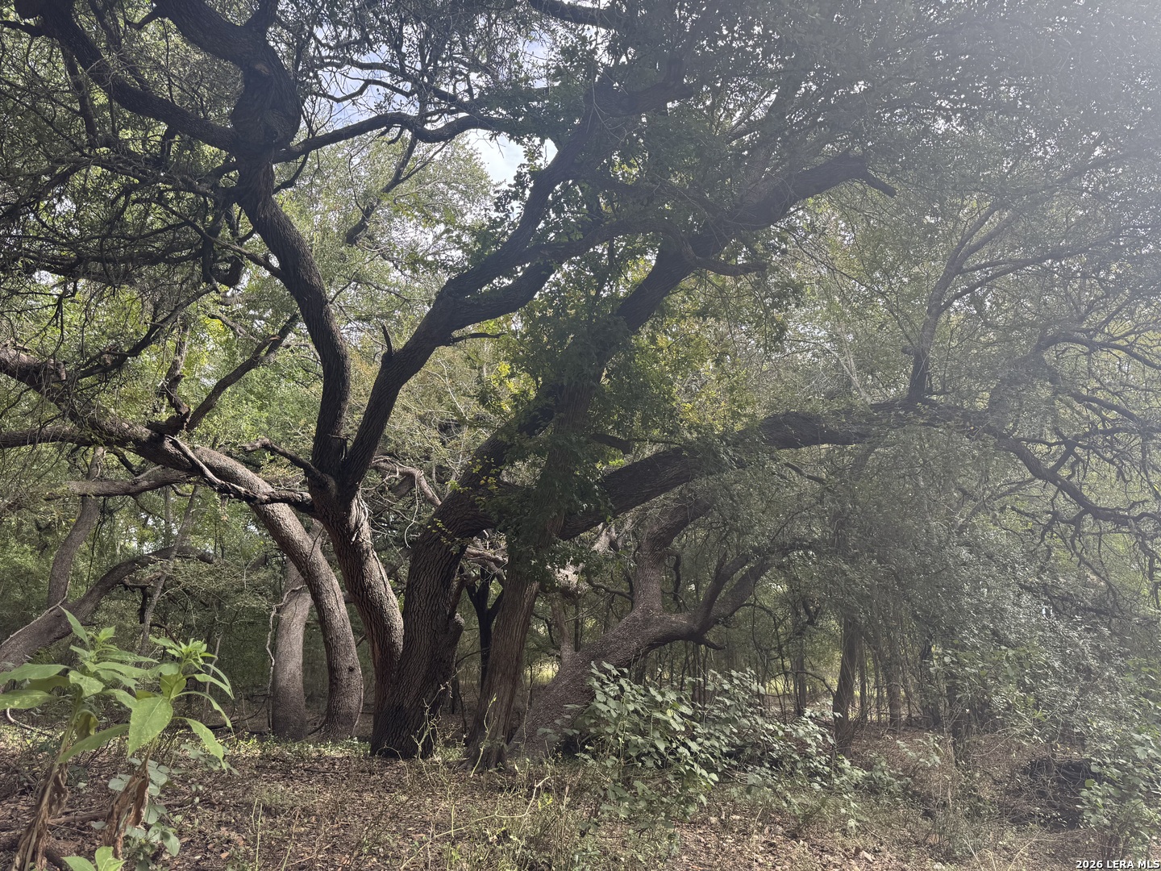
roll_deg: -1.4
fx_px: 805
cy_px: 436
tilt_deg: +17.2
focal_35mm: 24
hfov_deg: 71.6
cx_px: 580
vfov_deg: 56.8
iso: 80
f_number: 1.78
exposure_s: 1/488
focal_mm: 6.76
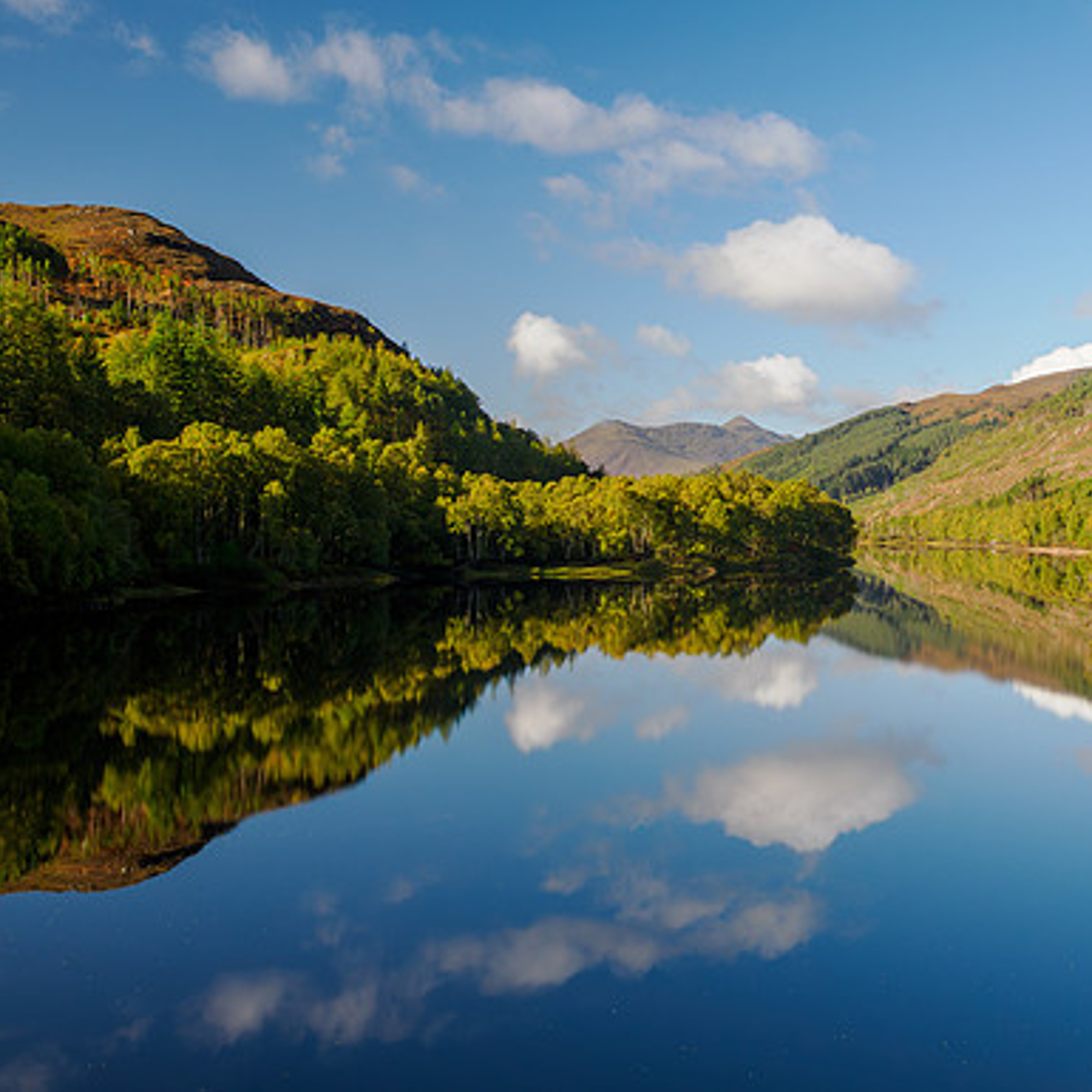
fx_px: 1713
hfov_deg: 34.9
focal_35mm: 48
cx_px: 749
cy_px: 477
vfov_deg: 35.3
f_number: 5.6
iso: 400
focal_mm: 18
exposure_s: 1/400
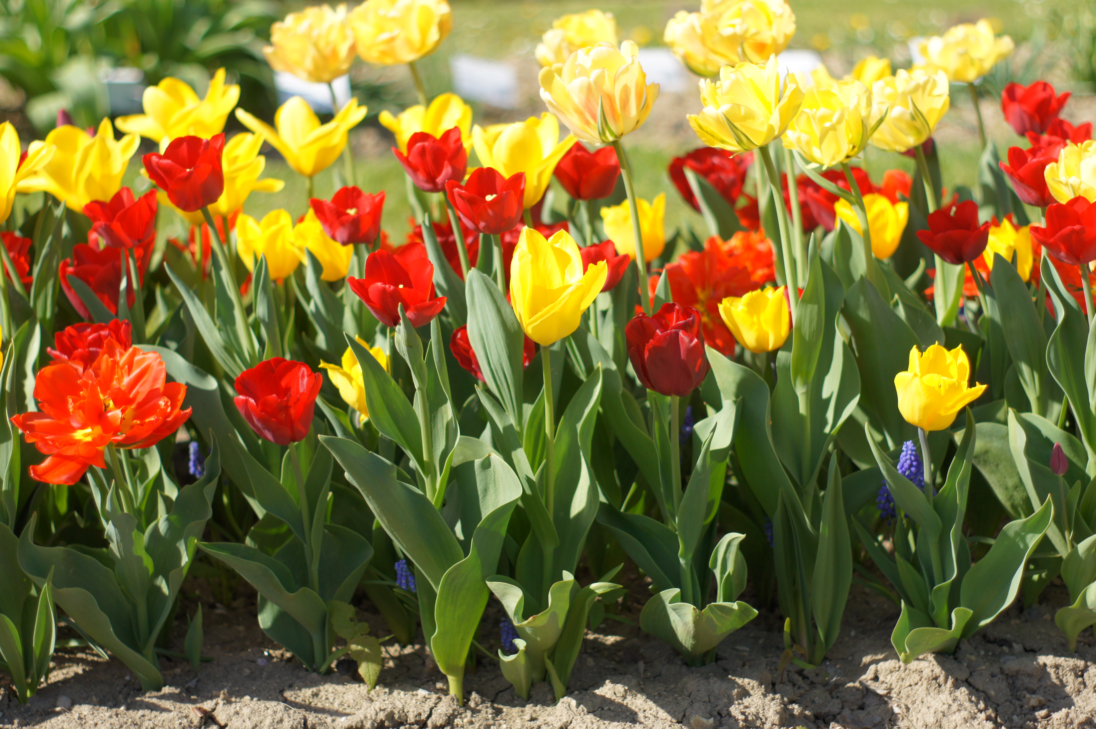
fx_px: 2282
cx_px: 548
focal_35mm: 75
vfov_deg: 18.2
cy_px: 364
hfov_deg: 27.0
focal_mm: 50
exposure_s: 1/4000
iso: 200
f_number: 2.2
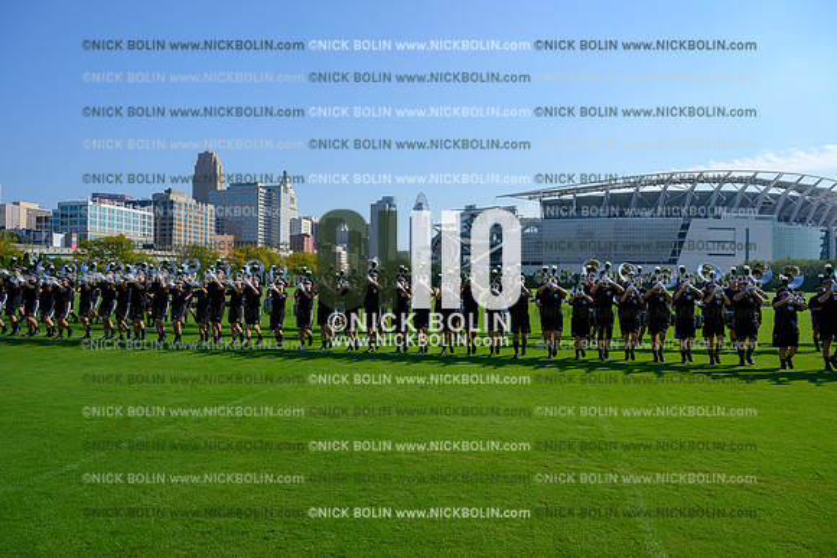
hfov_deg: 73.7
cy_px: 279
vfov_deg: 53.2
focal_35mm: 24
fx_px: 558
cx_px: 418
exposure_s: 1/400
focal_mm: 24
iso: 80
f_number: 7.1
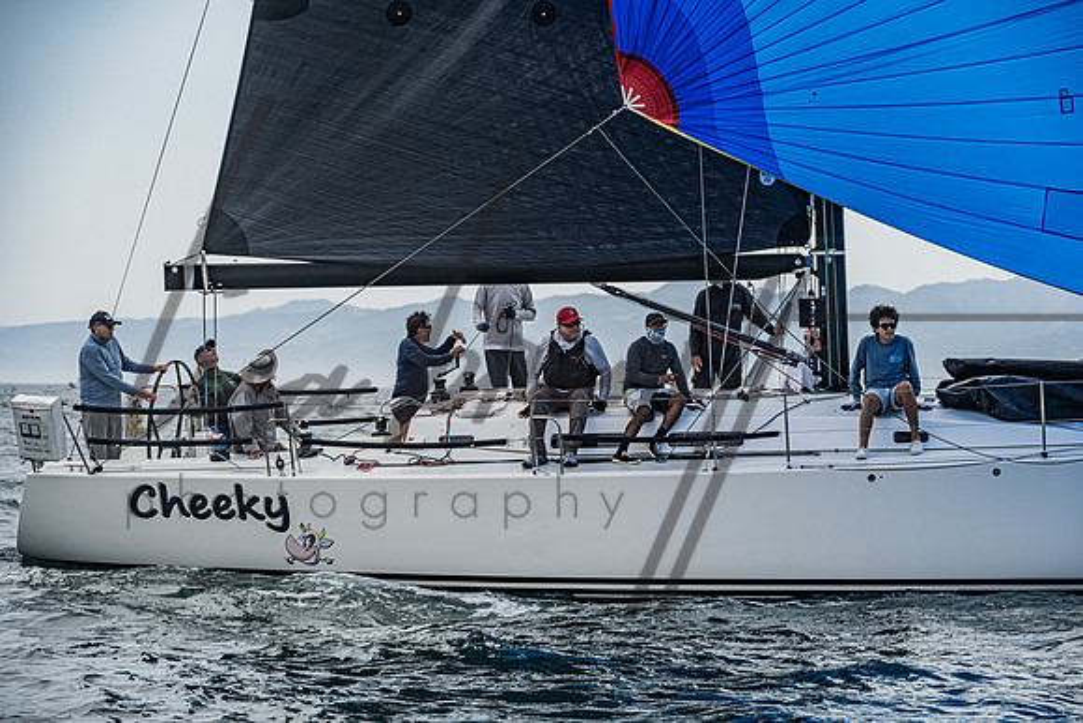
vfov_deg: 10.8
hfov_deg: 16.1
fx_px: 3838
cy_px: 362
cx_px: 542
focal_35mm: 128
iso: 400
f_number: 6.7
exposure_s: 1/3200
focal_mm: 125
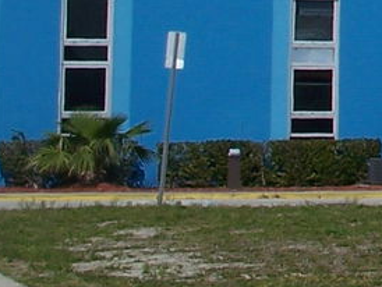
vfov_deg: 5.5
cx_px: 1099
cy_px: -503
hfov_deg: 6.9
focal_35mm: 259
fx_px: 2861
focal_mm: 7.8
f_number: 5.6
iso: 64
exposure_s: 1/800
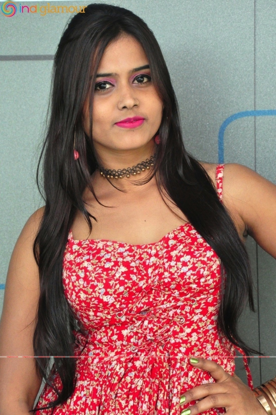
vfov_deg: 17.1
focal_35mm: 120
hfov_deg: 11.4
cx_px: 138
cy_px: 208
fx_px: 1383
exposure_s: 1/125
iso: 3200
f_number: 6.3
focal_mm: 80
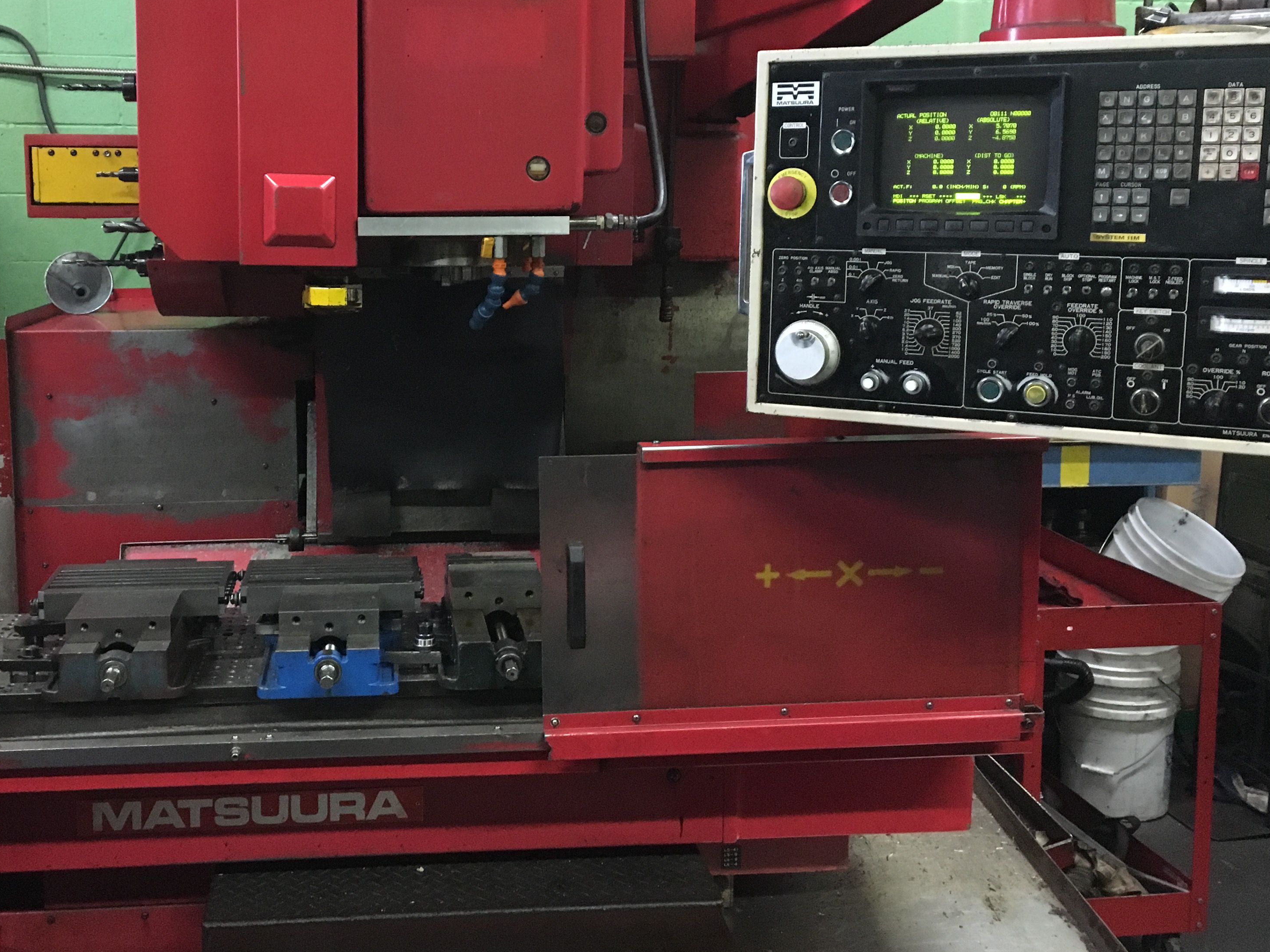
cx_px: 517
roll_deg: -0.8
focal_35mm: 40
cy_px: 394
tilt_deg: -7.3
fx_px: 1467
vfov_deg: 35.9
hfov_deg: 46.6
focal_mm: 4.15
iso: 250
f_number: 2.2
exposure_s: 1/15
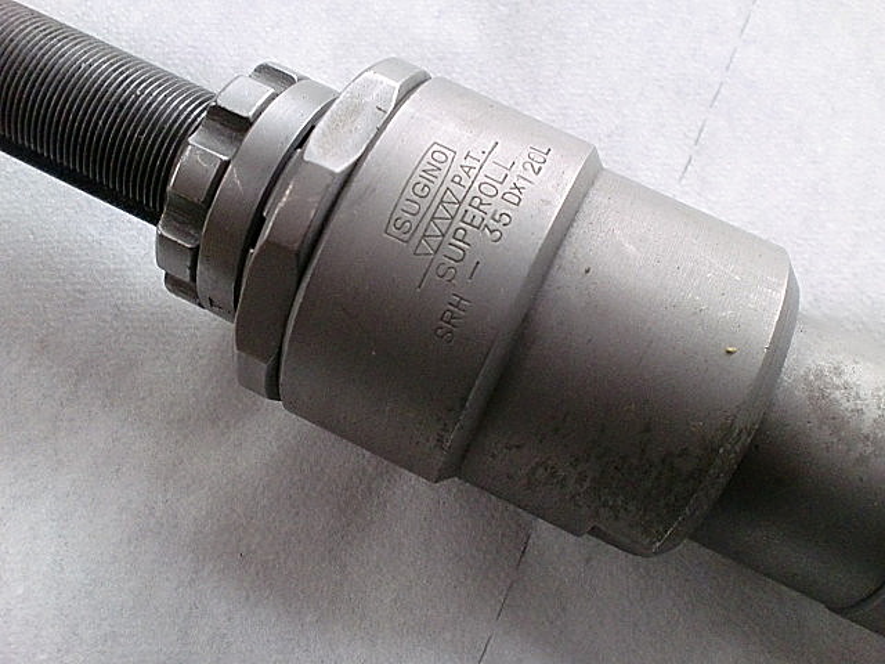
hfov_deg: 52.6
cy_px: 332
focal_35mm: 35
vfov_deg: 40.7
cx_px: 442
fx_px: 895
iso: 500
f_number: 3.1
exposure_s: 1/60
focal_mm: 6.3
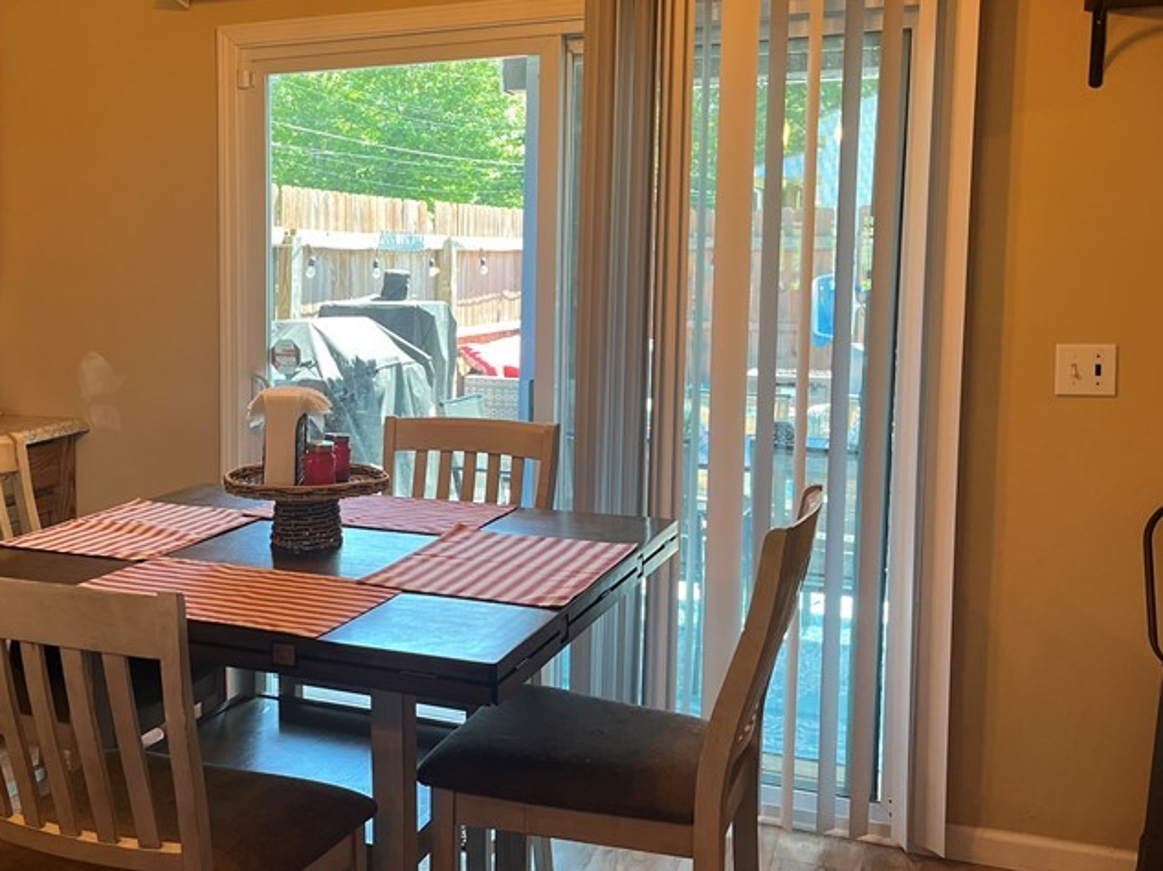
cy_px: 392
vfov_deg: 34.3
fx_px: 1411
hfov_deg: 43.0
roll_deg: +0.1
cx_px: 255
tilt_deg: -6.3
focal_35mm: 42
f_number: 1.6
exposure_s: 1/120
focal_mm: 5.1
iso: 125
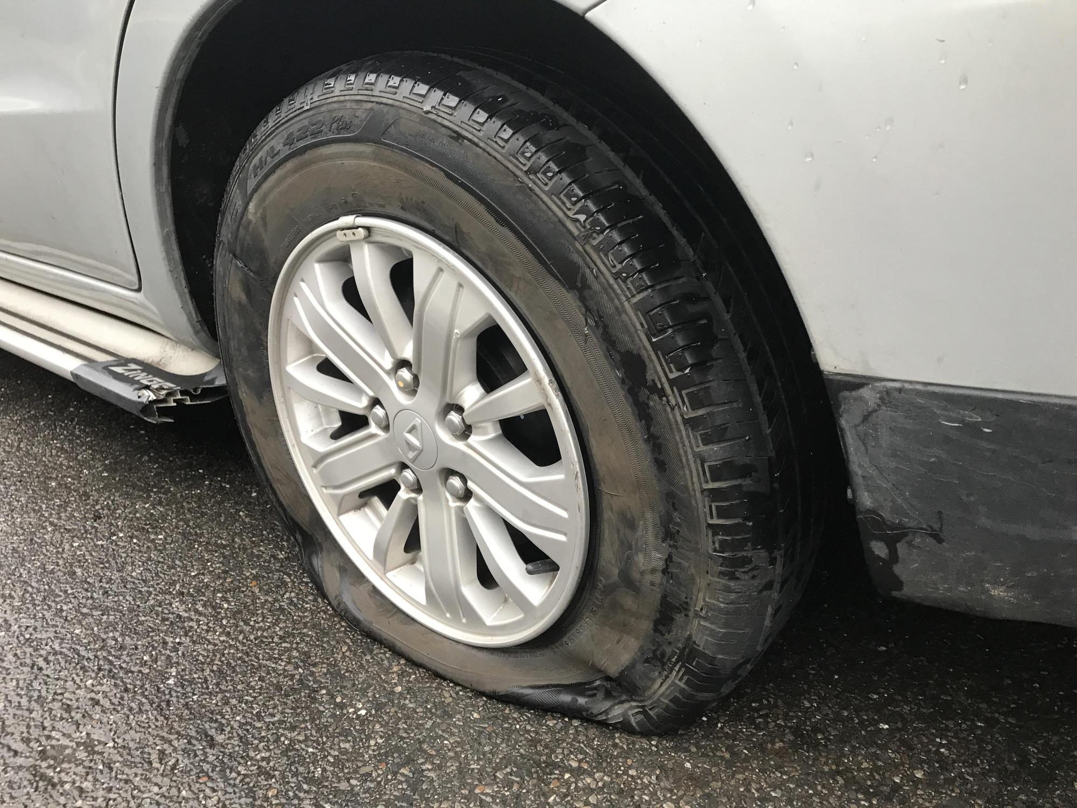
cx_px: 538
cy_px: 404
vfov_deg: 49.7
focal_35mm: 28
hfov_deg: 63.4
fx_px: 871
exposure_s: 1/24
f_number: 1.8
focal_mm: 3.99
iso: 40
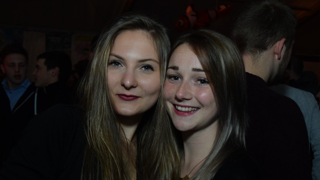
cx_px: 168
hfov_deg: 42.9
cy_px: 112
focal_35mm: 48
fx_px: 407
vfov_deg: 24.8
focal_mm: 28
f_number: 4
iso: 1600
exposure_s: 1/60
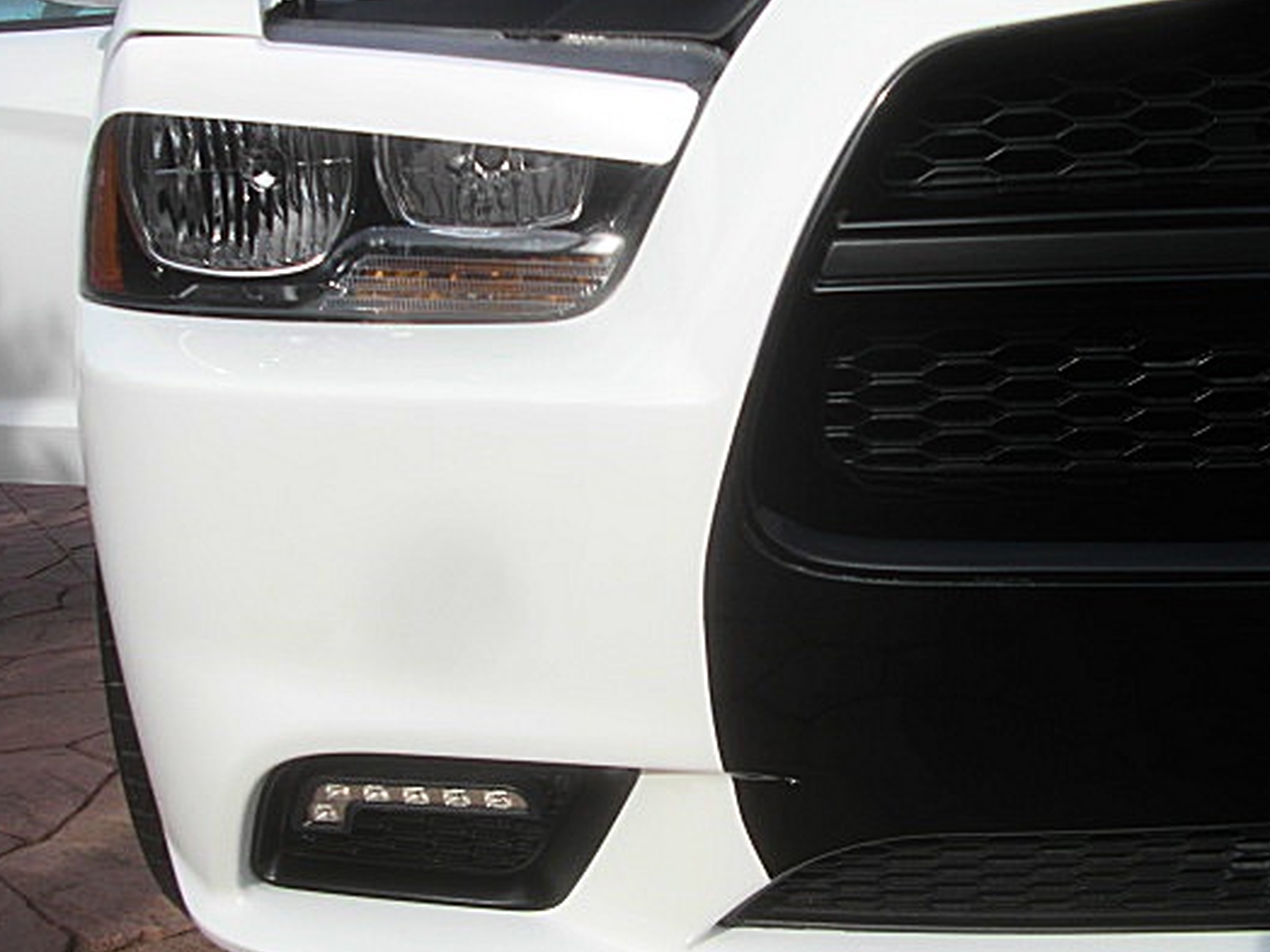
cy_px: 465
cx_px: 667
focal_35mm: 44
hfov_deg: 42.9
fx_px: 1614
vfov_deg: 32.9
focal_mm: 6.3
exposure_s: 1/800
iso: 50
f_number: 2.8
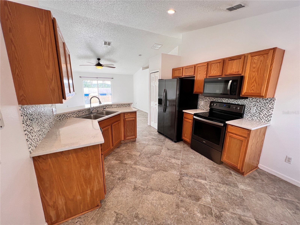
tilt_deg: -12.0
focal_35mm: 13
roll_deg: -0.7
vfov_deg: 89.9
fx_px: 113
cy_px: 112
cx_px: 150
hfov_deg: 106.2
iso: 100
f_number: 1.8
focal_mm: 1.57
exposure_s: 1/120
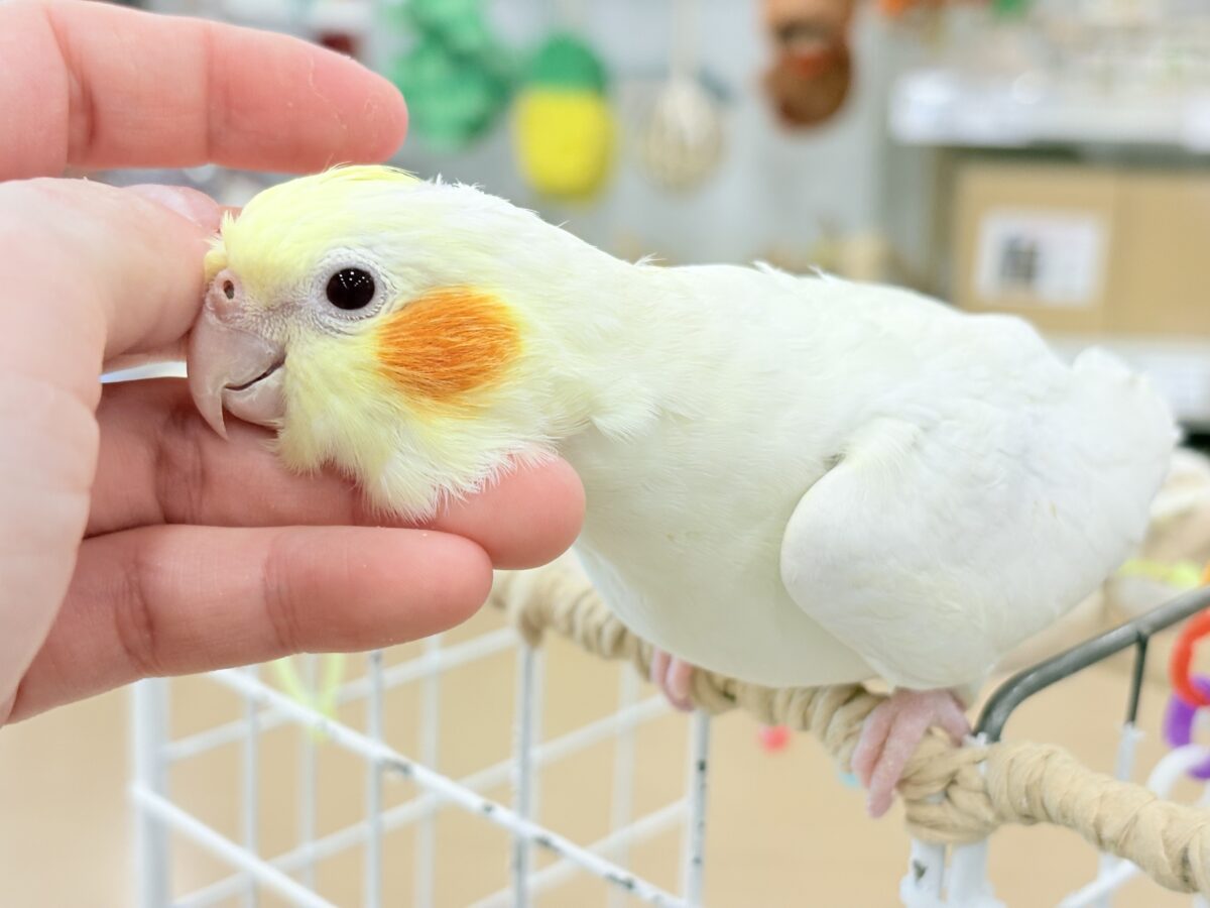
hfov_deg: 36.8
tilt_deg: -16.6
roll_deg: -0.4
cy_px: 454
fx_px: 1818
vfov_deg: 28.0
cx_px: 605
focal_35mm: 52
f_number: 1.6
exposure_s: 1/100
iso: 80
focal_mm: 5.96
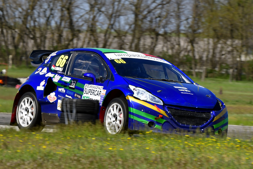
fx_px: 1845
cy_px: 84
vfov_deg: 5.2
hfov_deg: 7.8
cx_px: 126
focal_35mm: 262
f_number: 9
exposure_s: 1/640
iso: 100
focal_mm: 175
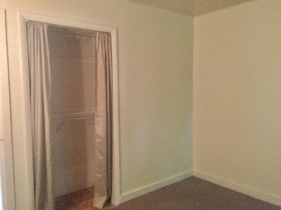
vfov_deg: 48.2
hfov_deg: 61.7
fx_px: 235
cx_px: 140
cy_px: 105
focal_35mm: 29
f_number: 2.2
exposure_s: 1/15
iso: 250
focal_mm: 4.15
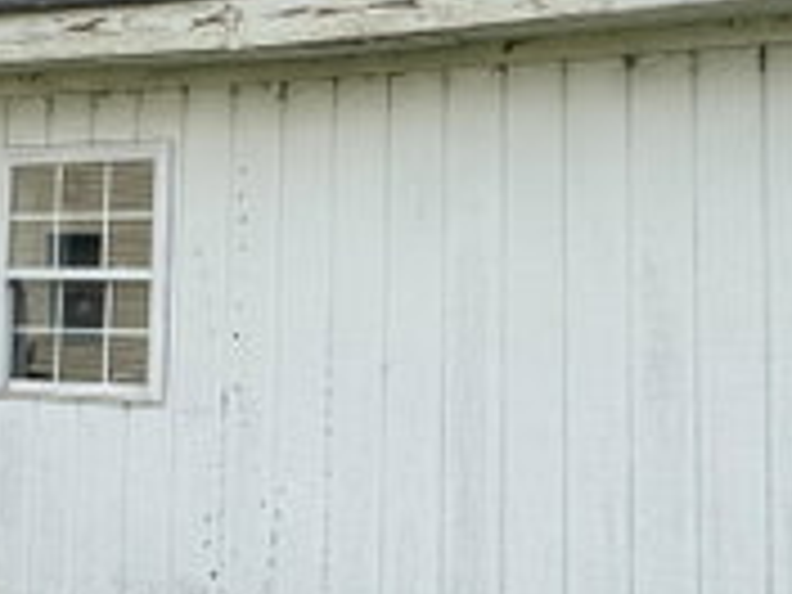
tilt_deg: +3.0
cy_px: 220
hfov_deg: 37.5
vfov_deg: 28.5
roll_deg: -2.0
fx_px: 1167
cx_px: 403
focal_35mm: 51
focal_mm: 2.22
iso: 40
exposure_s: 1/1536
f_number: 2.2
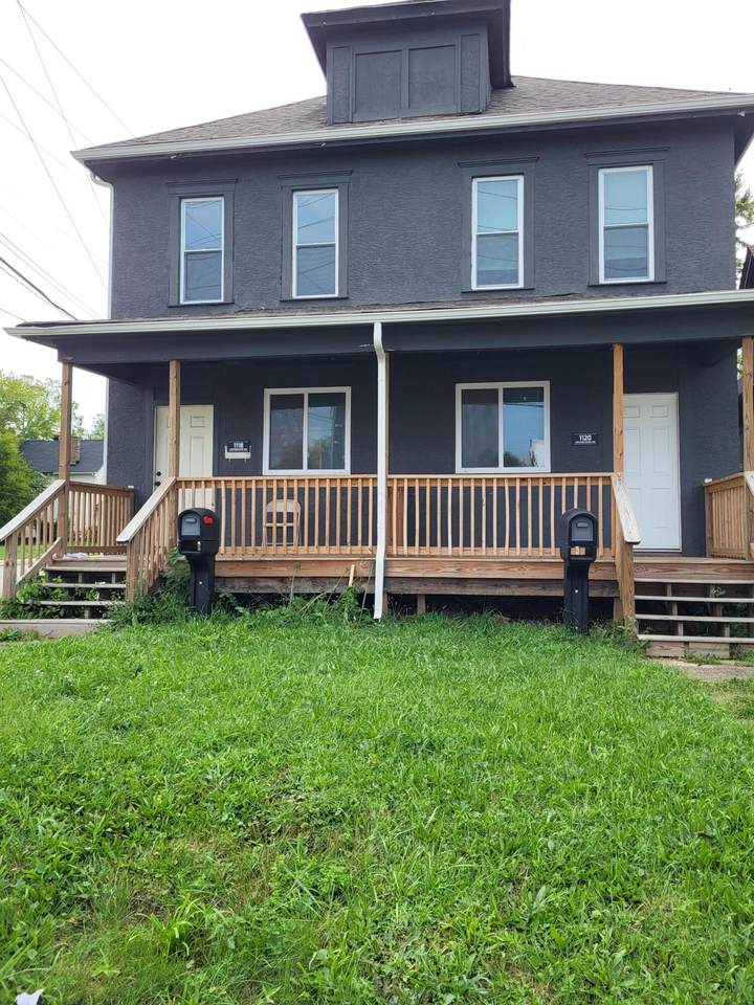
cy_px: 502
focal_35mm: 26
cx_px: 377
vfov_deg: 67.3
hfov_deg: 53.1
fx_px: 755
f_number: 1.8
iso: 40
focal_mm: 5.4
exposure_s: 1/233
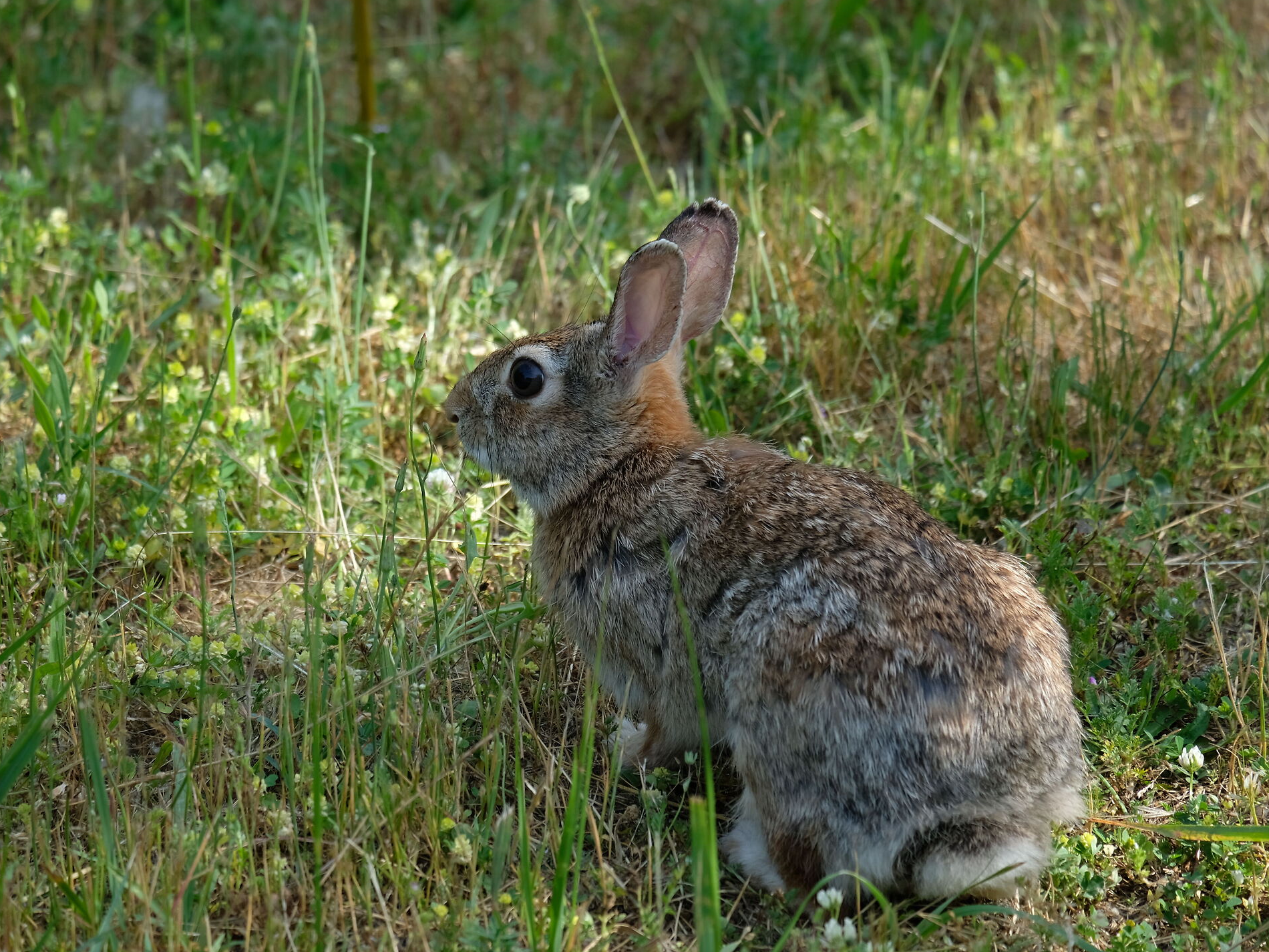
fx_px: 15360
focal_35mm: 419
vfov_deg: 3.5
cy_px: 429
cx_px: 569
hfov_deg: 4.7
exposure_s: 1/200
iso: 200
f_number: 6.7
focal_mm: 230
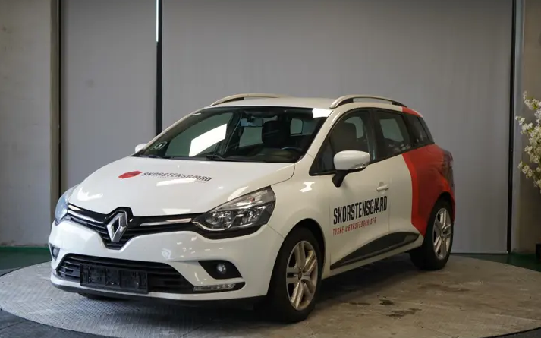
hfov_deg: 29.8
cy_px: 160
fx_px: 1017
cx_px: 271
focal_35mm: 69
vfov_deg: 18.9
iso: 1250
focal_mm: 67
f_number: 5.6
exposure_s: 1/160
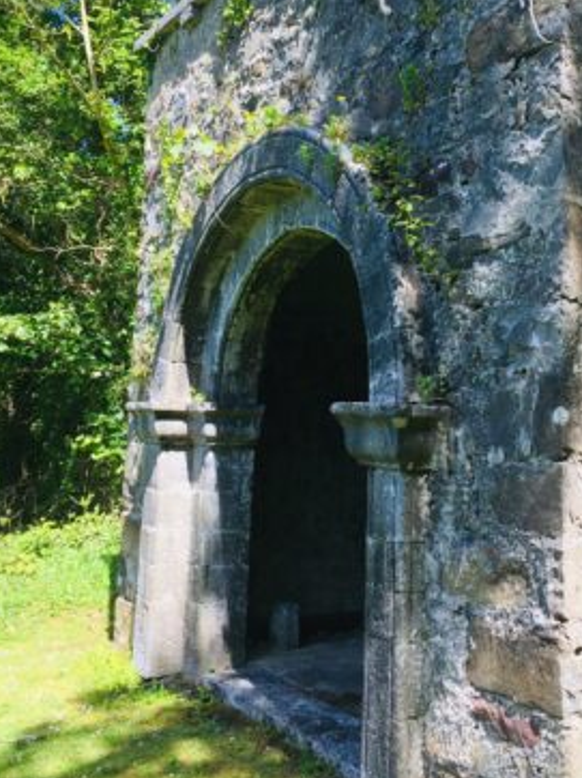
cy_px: 328
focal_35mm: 40
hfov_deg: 35.5
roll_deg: -3.7
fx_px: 898
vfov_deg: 46.7
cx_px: 393
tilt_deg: +7.3
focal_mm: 4.15
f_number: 2.2
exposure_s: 1/542
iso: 32
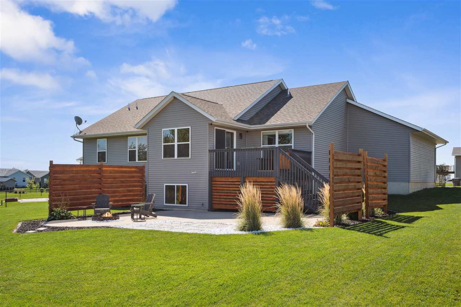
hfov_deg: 58.7
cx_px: 230
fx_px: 410
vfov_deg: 41.1
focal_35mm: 32
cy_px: 154
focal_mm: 32
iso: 400
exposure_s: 1/1000
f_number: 9
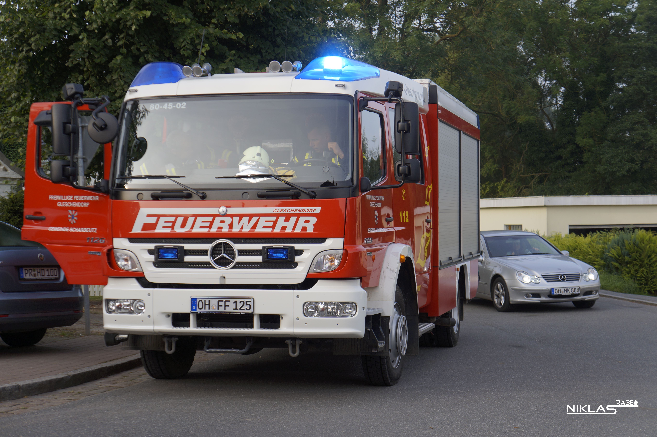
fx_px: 1122
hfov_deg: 32.6
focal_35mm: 62
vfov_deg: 22.1
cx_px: 328
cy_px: 218
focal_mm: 41
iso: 100
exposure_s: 1/200
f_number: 5
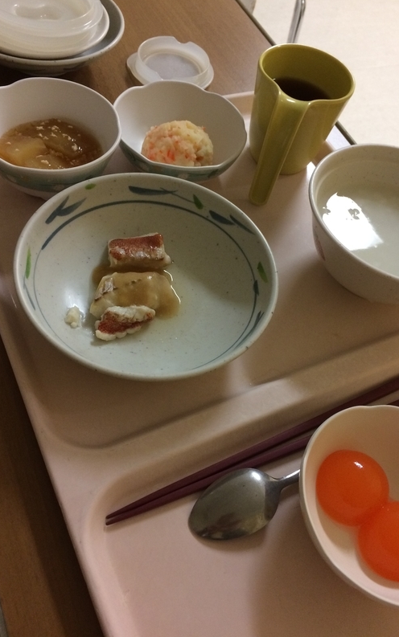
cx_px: 213
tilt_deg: -55.2
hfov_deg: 40.6
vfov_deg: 61.2
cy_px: 317
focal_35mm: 31
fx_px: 539
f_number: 2.2
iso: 250
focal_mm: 4.15
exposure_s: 1/33
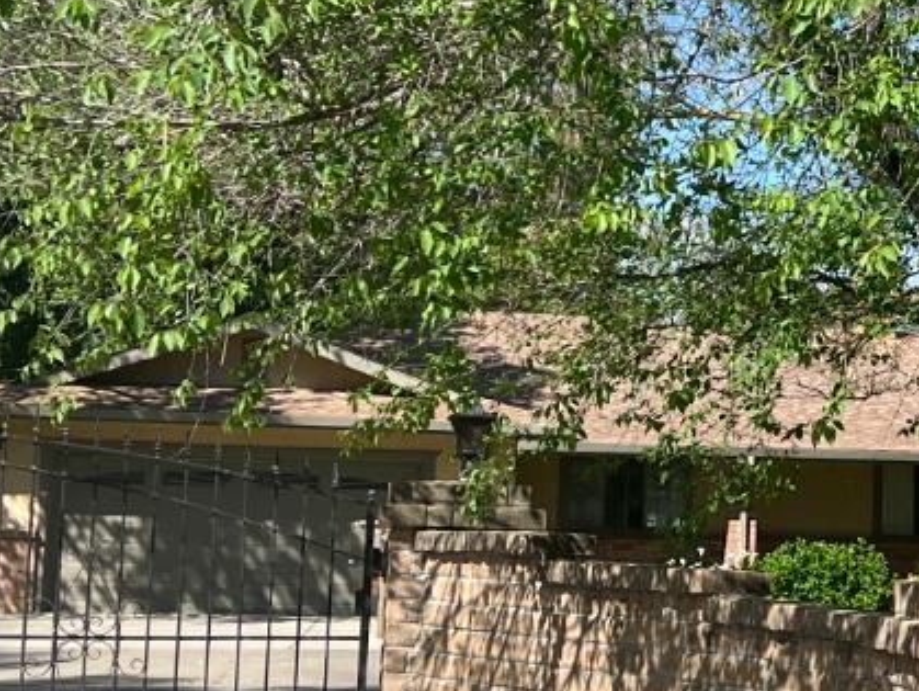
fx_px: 2471
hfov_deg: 20.4
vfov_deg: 15.9
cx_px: 923
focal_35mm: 93
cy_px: 313
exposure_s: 1/2513
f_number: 1.5
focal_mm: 5.7
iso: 50
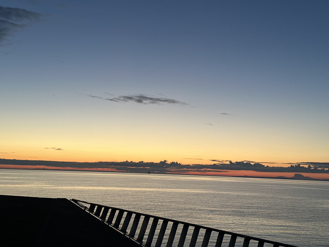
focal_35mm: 48
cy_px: 124
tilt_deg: +5.1
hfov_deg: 39.7
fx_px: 456
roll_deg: -0.9
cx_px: 164
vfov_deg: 30.3
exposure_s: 1/79
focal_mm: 6.86
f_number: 1.78
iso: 80
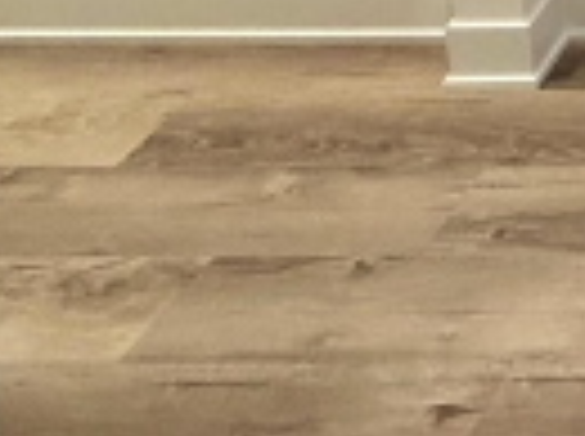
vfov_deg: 13.3
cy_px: -683
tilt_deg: -9.9
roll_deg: +1.0
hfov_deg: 17.4
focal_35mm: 72
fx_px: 1215
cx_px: 1226
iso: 250
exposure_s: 1/60
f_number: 2.2
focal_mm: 2.22
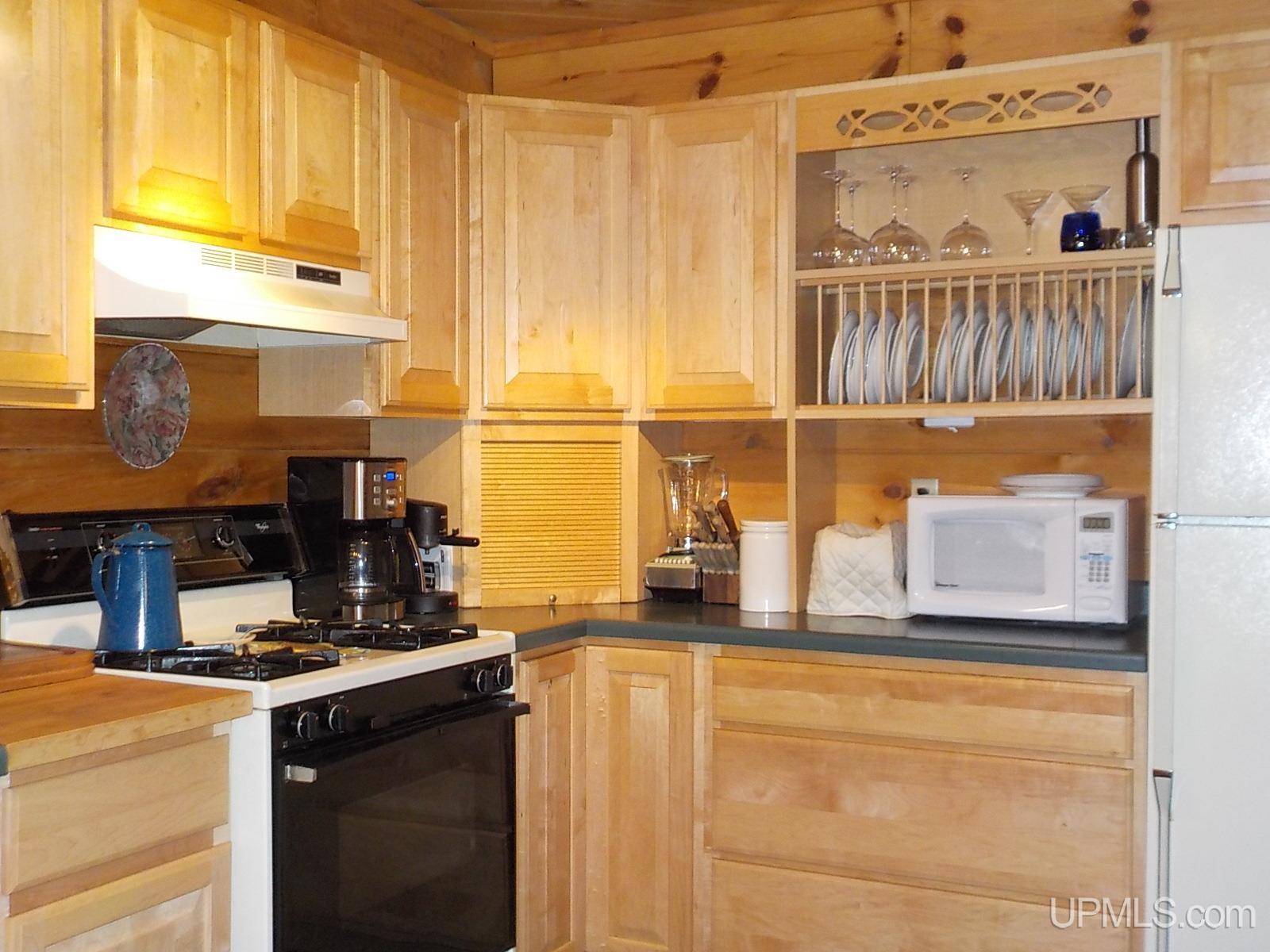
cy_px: 476
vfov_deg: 37.7
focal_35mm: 38
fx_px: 1394
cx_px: 635
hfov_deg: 49.0
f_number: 3.7
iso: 320
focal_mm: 5.2
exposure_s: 1/30
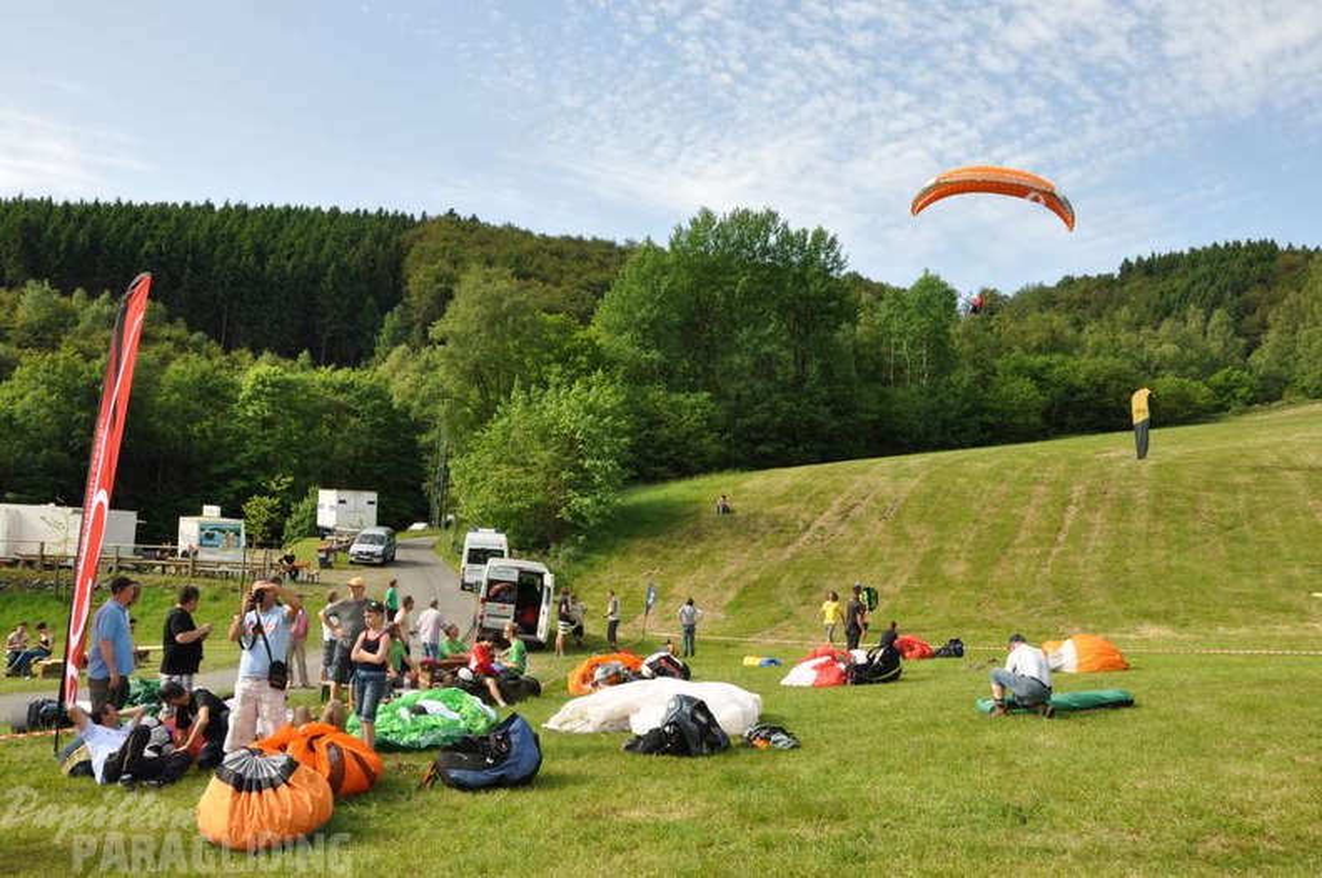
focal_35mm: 27
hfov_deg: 67.4
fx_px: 990
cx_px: 661
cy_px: 439
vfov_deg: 47.8
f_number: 9
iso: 200
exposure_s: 1/200
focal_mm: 18
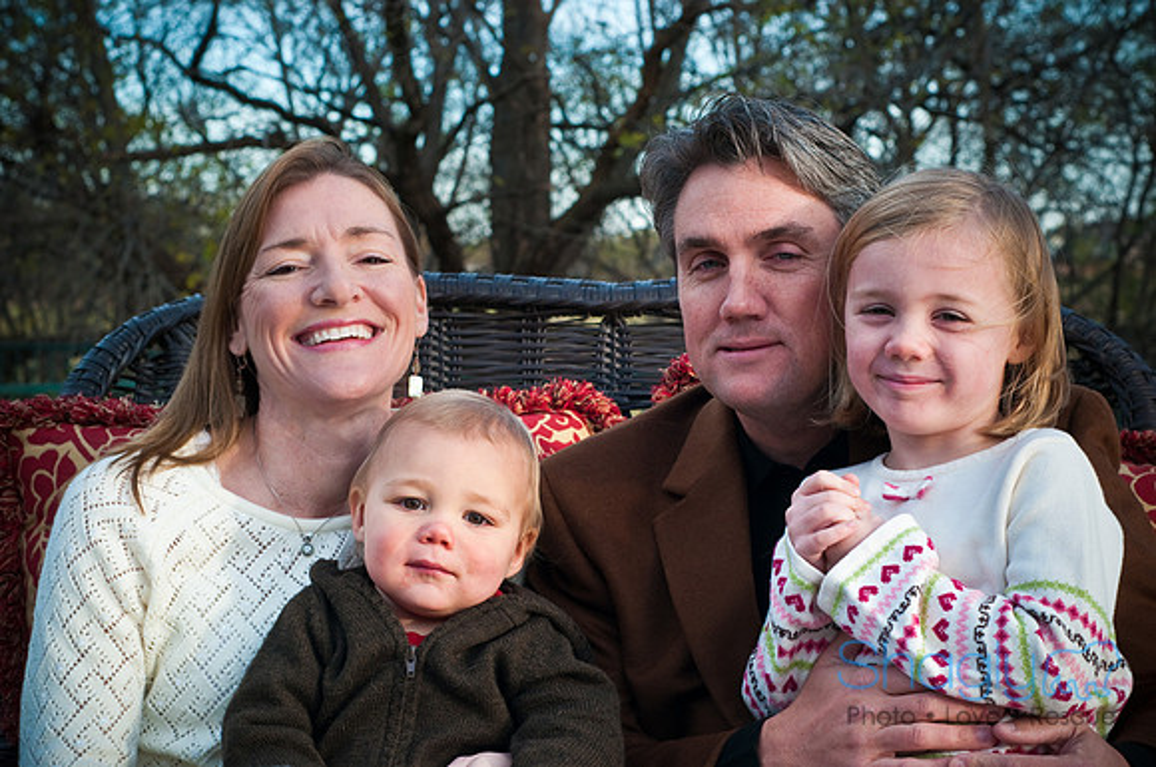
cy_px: 384
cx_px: 578
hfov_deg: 27.0
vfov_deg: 18.1
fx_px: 2405
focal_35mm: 75
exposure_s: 1/200
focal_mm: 50
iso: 200
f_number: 7.1
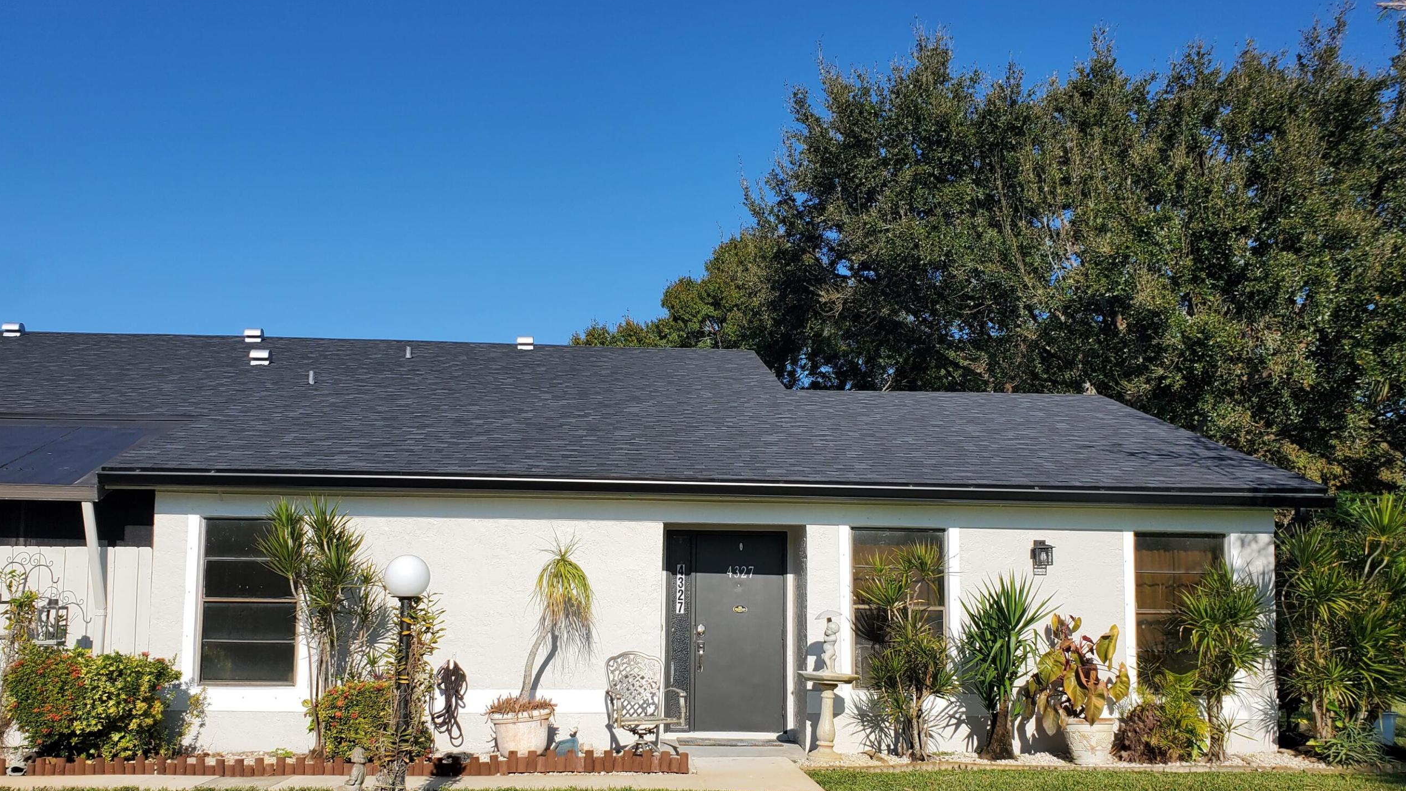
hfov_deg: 61.0
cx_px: 703
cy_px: 482
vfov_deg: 36.5
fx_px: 1193
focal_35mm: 32
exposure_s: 1/2872
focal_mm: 4.3
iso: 50
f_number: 2.4
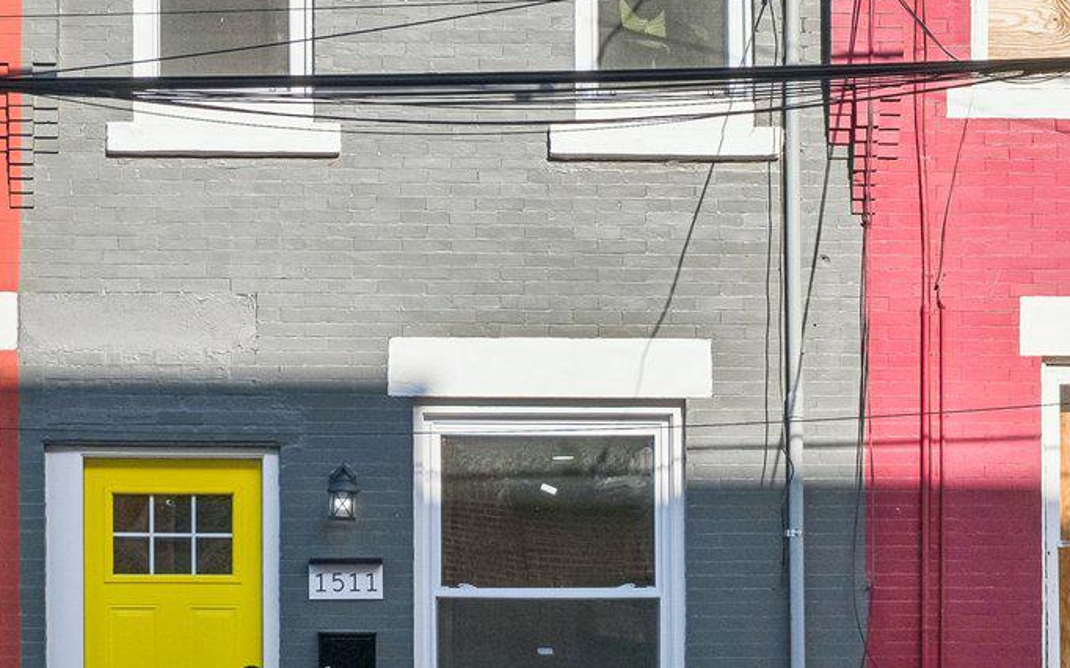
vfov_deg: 12.5
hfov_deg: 20.0
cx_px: 380
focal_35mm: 104
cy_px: 71
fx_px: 3032
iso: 250
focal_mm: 22.9
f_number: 8
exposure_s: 1/750
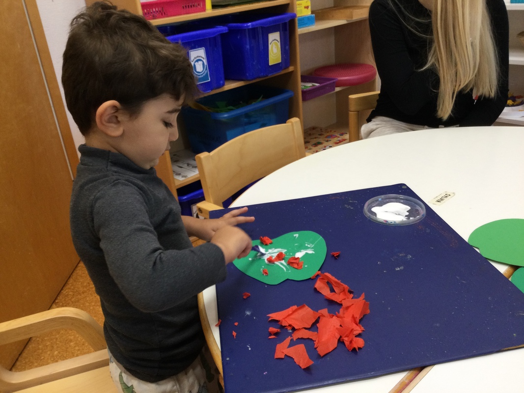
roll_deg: +6.1
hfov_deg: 58.4
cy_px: 196
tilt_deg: -25.7
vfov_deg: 45.4
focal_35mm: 31
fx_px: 469
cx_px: 262
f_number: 2.4
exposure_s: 1/33
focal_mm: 3.3
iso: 64
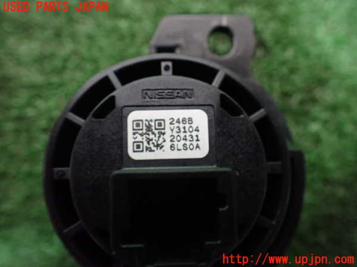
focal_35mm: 30
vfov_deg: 46.8
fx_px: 309
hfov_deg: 60.0
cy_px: 134
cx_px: 178
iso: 800
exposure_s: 1/30
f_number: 2.3
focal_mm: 5.4
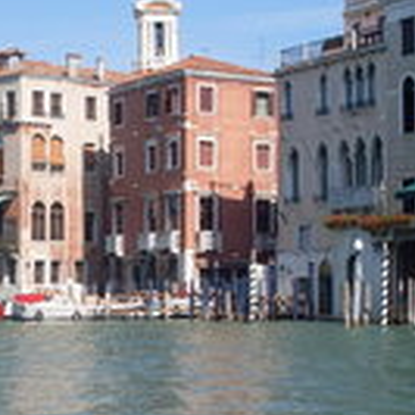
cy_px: 359
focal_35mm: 101
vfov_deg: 17.0
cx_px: 69
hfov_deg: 17.1
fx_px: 1370
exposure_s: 1/180
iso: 80
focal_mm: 6.3
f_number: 8.4
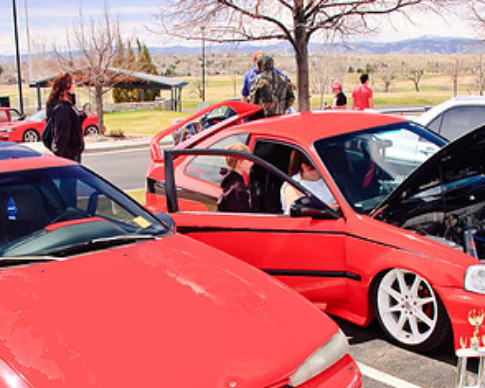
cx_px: 203
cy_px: 314
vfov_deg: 29.5
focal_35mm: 50
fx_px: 717
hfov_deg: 37.3
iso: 200
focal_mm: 18
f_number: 5.6
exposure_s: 1/125
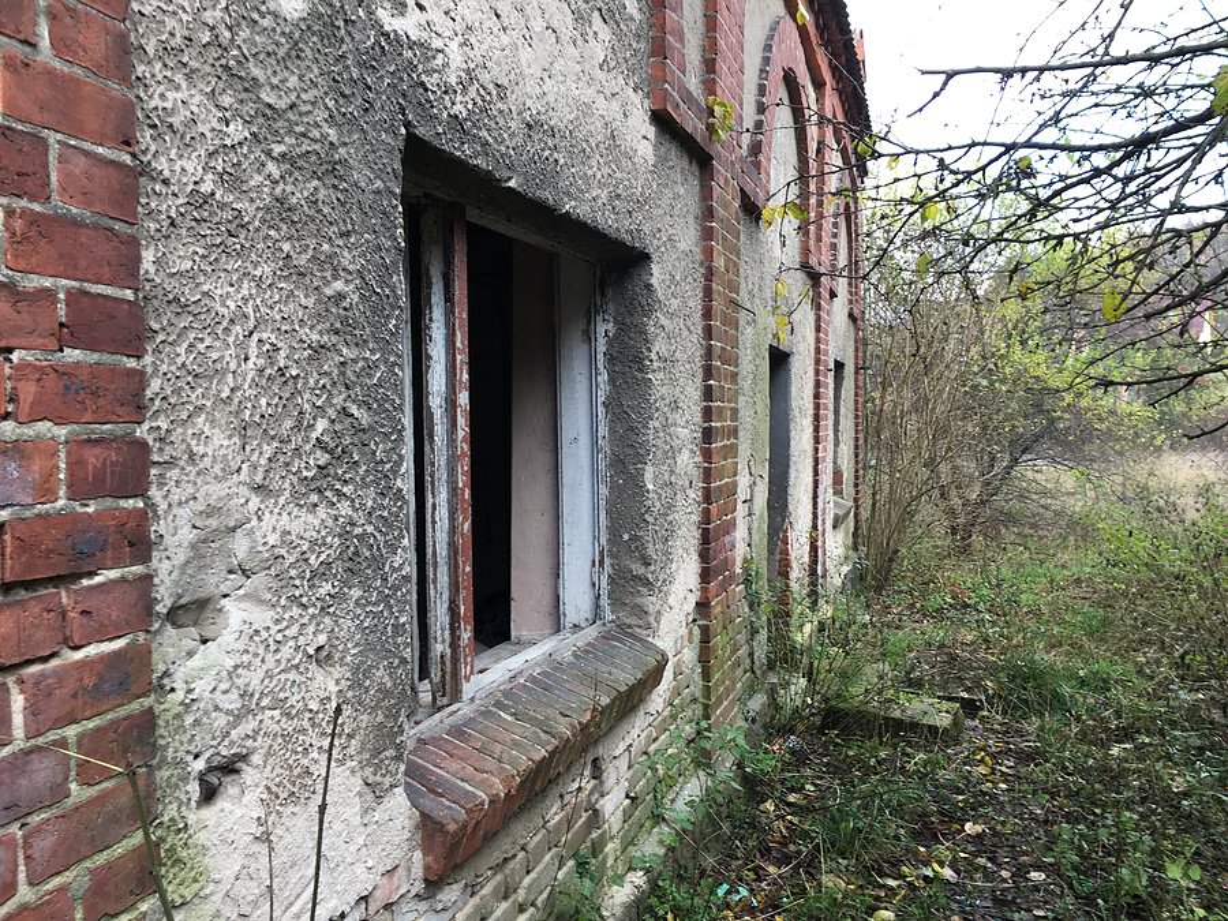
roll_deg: +0.7
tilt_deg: -2.5
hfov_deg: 61.7
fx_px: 1029
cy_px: 460
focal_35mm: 29
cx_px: 614
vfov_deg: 48.2
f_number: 2.2
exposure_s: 1/100
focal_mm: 4.15
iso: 32
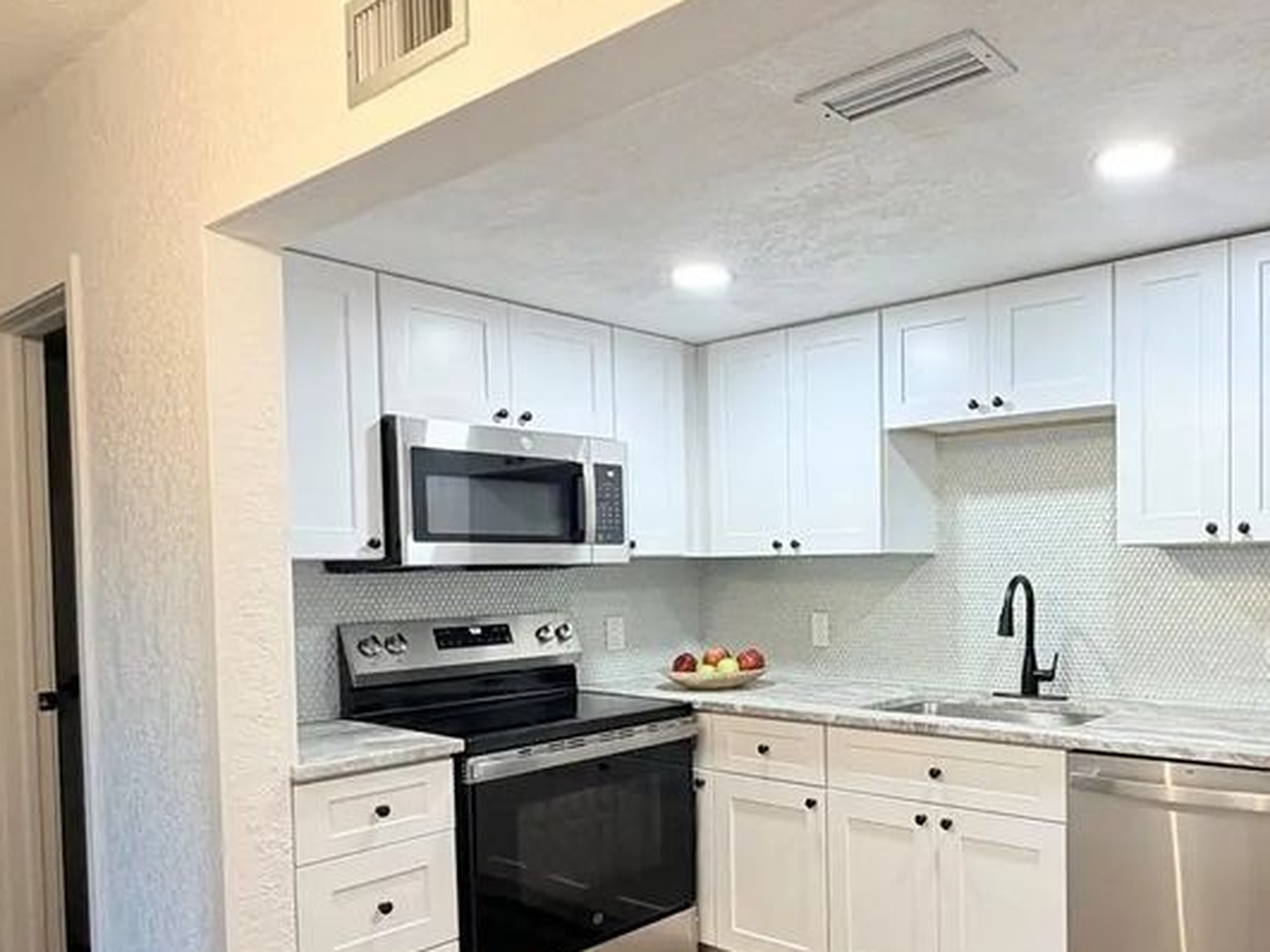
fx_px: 990
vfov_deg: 50.7
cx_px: 909
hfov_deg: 62.6
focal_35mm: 27
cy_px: 603
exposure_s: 1/120
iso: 320
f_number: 2.2
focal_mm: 2.22
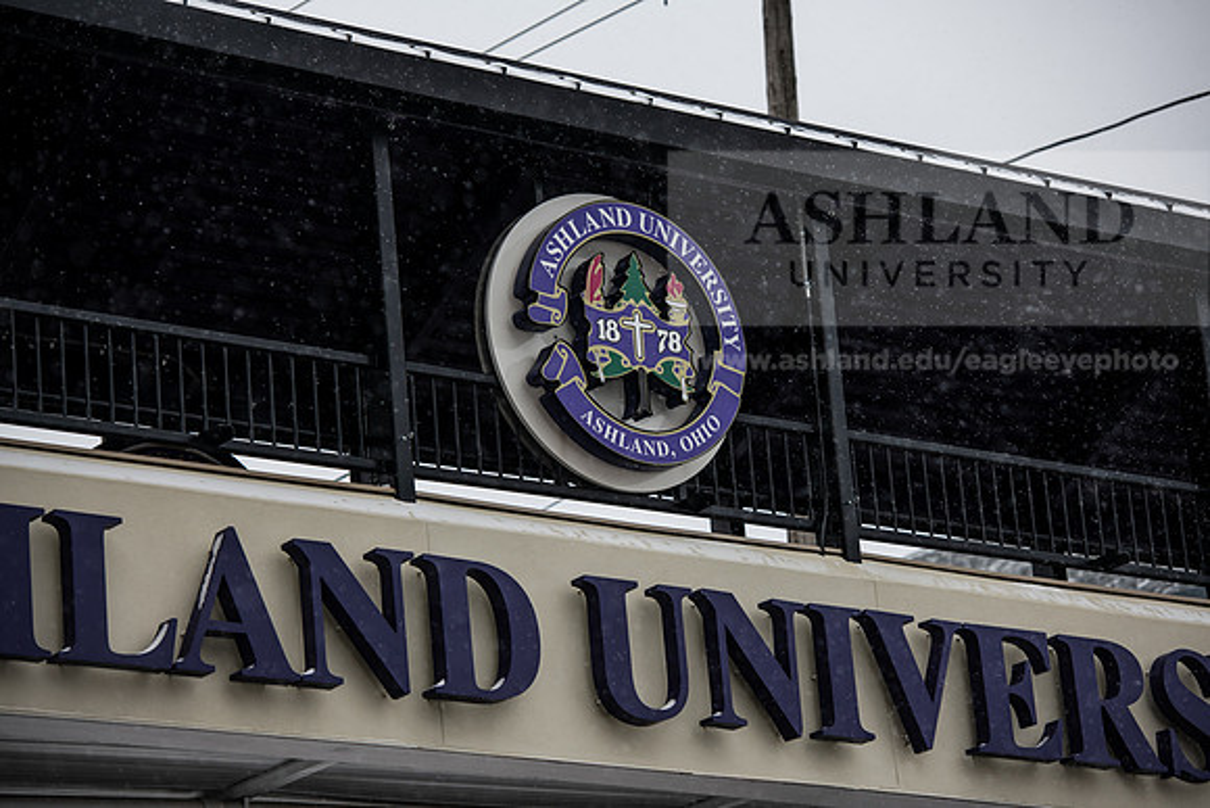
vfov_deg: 11.0
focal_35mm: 125
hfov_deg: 16.4
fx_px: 4202
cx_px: 605
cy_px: 404
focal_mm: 125
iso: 250
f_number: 4
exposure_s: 1/400
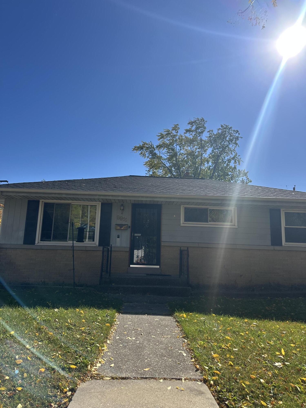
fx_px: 283
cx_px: 153
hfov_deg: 56.8
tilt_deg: +10.8
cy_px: 204
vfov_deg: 71.6
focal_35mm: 24
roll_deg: -2.3
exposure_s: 1/6623
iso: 80
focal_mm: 6.86
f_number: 1.78
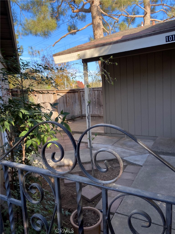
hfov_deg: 53.1
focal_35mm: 26
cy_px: 117
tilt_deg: -8.6
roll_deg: +3.4
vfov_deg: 67.3
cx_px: 88
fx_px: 175
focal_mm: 4.25
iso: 32
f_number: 1.8
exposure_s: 1/454
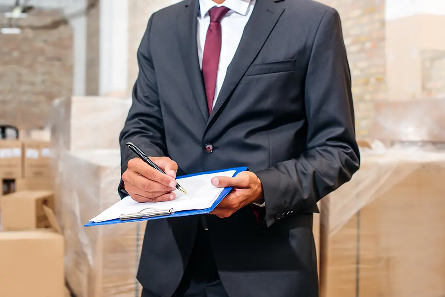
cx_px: 222
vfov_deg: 27.0
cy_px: 148
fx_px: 618
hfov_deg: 39.6
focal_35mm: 50
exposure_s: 1/200
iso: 200
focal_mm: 50
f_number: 5
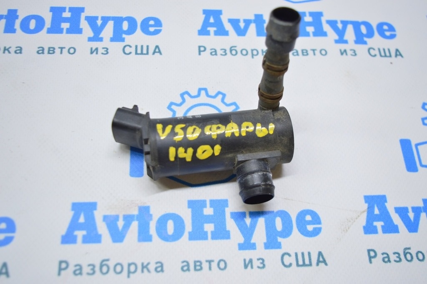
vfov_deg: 34.2
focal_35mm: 39
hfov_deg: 49.6
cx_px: 214
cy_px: 142
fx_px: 462
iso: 400
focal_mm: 26
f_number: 4
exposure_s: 1/50
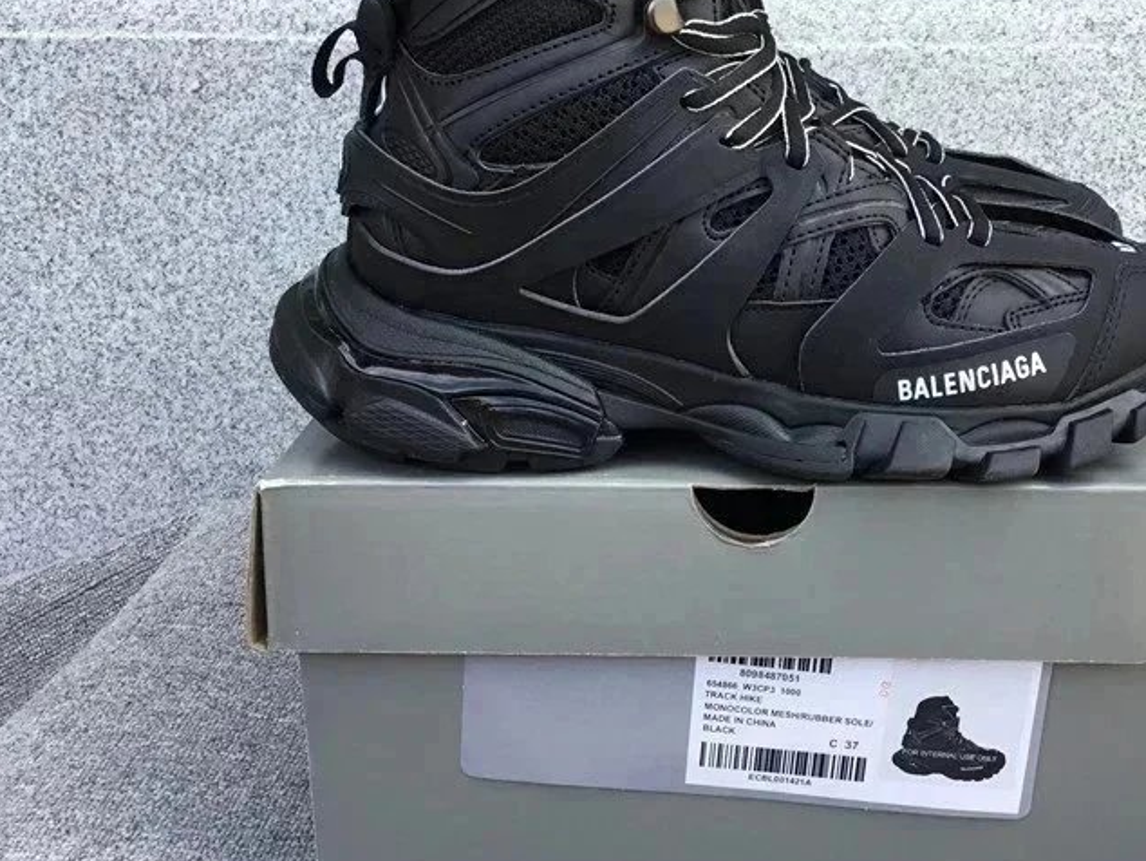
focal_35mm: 44
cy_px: 341
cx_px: 718
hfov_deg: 42.6
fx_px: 1457
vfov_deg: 32.8
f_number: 2.4
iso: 25
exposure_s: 1/126
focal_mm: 3.3
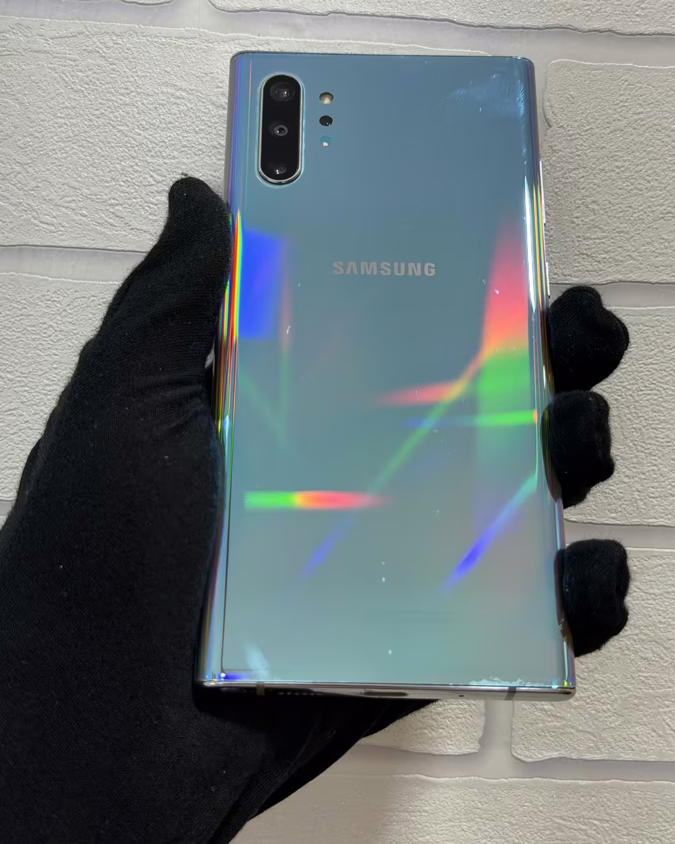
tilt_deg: -2.6
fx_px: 1274
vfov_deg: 36.7
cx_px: 342
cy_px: 418
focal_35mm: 51
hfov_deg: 29.7
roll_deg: -1.6
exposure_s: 1/50
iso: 64
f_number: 1.78
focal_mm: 6.76
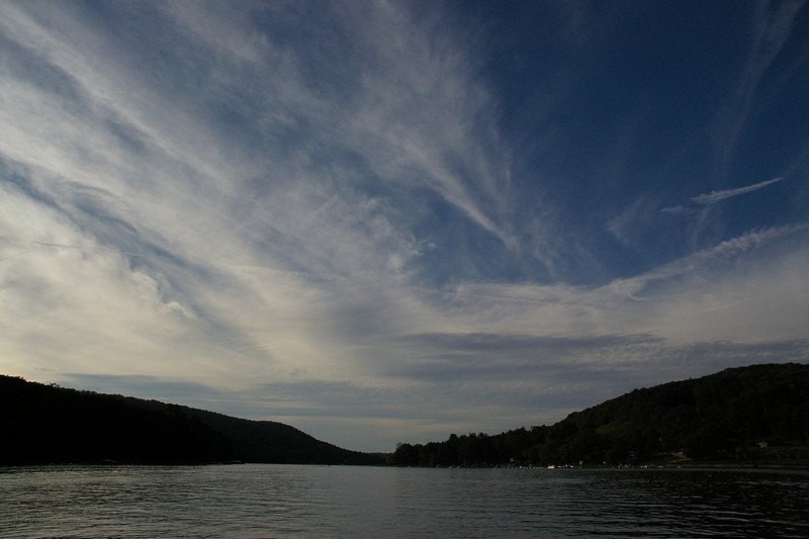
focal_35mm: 27
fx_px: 607
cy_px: 270
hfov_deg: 67.4
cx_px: 404
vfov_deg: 47.9
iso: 800
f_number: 9.5
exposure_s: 1/1500
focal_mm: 18
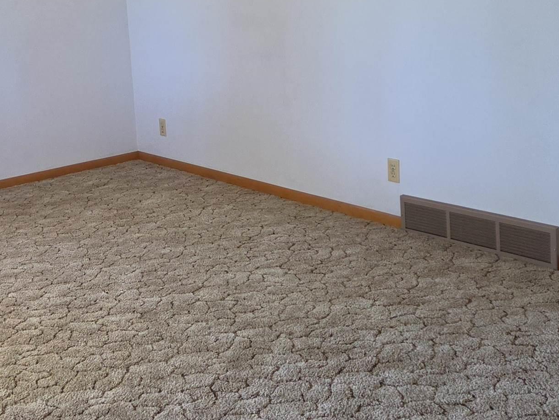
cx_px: 102
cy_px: 127
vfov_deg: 25.1
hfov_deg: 32.2
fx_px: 937
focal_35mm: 58
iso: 200
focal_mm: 5.4
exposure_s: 1/180
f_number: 1.8
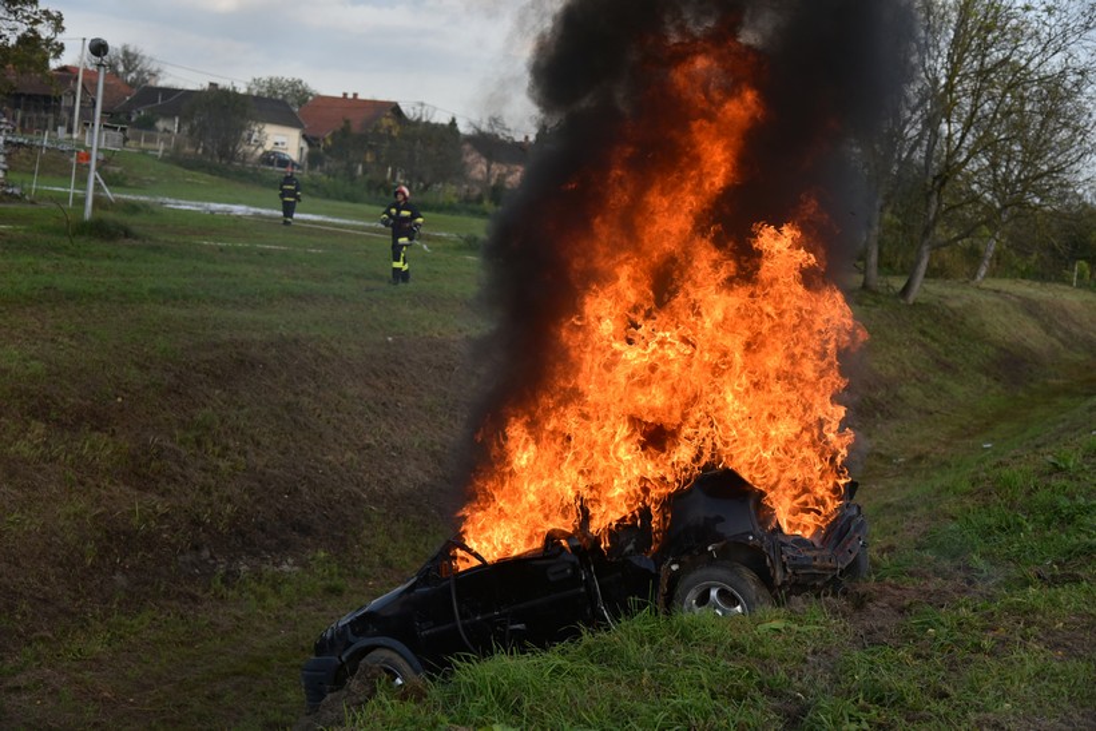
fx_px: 1522
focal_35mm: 50
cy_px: 366
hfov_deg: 39.6
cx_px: 548
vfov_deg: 27.0
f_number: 4
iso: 400
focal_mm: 50
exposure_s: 1/2500
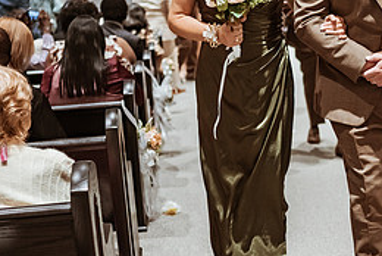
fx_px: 829
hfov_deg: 25.6
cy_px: 85
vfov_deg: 17.5
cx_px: 294
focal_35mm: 78
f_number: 1.8
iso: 1000
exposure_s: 1/400
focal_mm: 35
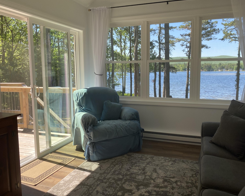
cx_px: 131
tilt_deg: -5.2
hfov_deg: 62.1
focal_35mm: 28
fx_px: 203
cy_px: 95
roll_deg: +0.0
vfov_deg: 51.5
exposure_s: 1/392
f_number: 1.8
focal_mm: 4.25
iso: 32
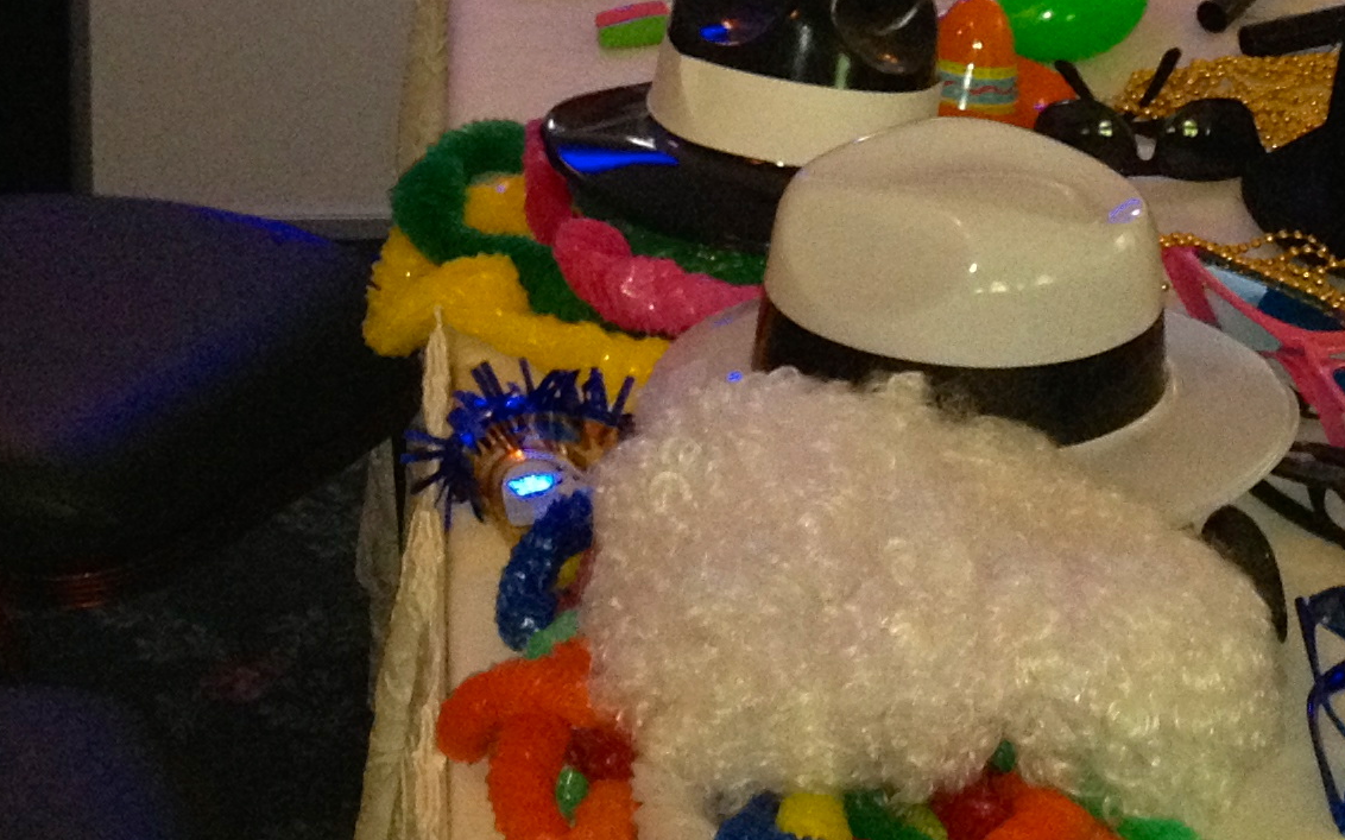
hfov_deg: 19.5
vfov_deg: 11.7
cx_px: 771
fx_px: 3921
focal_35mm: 107
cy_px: -413
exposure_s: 1/20
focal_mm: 4.28
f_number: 2.4
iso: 250
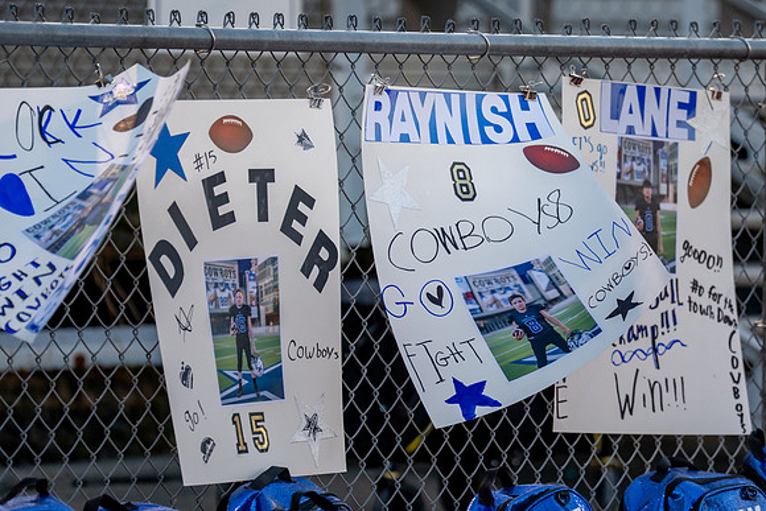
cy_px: 301
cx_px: 495
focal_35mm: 305
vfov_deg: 4.5
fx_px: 6501
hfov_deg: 6.7
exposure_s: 1/1250
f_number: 2.8
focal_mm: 191
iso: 1000
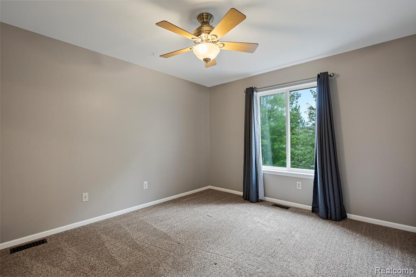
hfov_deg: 96.7
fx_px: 185
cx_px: 208
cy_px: 138
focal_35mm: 16
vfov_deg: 73.8
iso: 100
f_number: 4
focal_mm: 16
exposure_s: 1/4
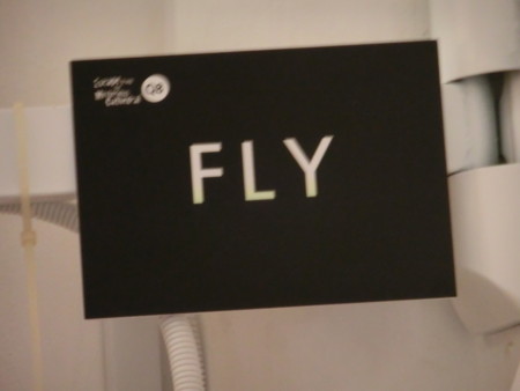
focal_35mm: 300
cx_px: 260
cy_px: 196
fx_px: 4509
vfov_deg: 5.0
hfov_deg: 6.6
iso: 800
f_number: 5.9
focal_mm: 53
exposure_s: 1/30
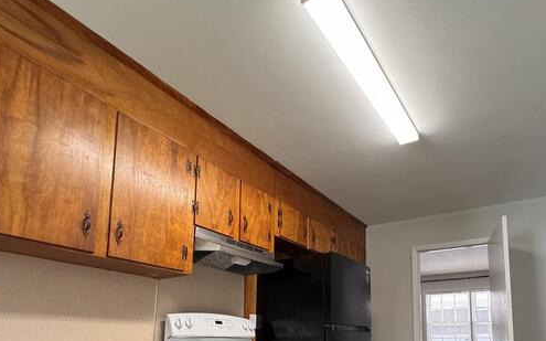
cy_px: 299
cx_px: 338
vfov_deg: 46.6
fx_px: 357
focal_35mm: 24
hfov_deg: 73.7
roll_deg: +0.2
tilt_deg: +8.1
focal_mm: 2.22
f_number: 2.2
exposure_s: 1/60
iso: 160
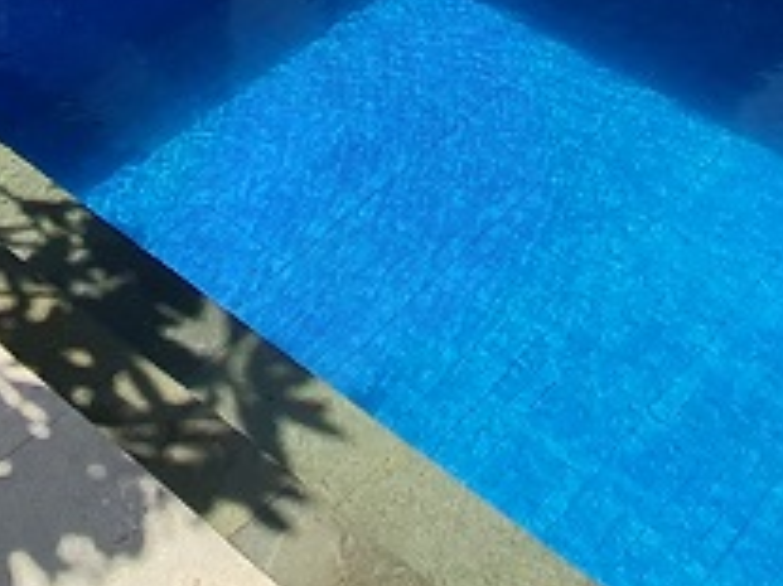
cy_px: -783
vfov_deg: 14.8
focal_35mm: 67
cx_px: -79
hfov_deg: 26.7
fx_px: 1515
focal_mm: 2.2
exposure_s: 1/1044
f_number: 2.2
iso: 50
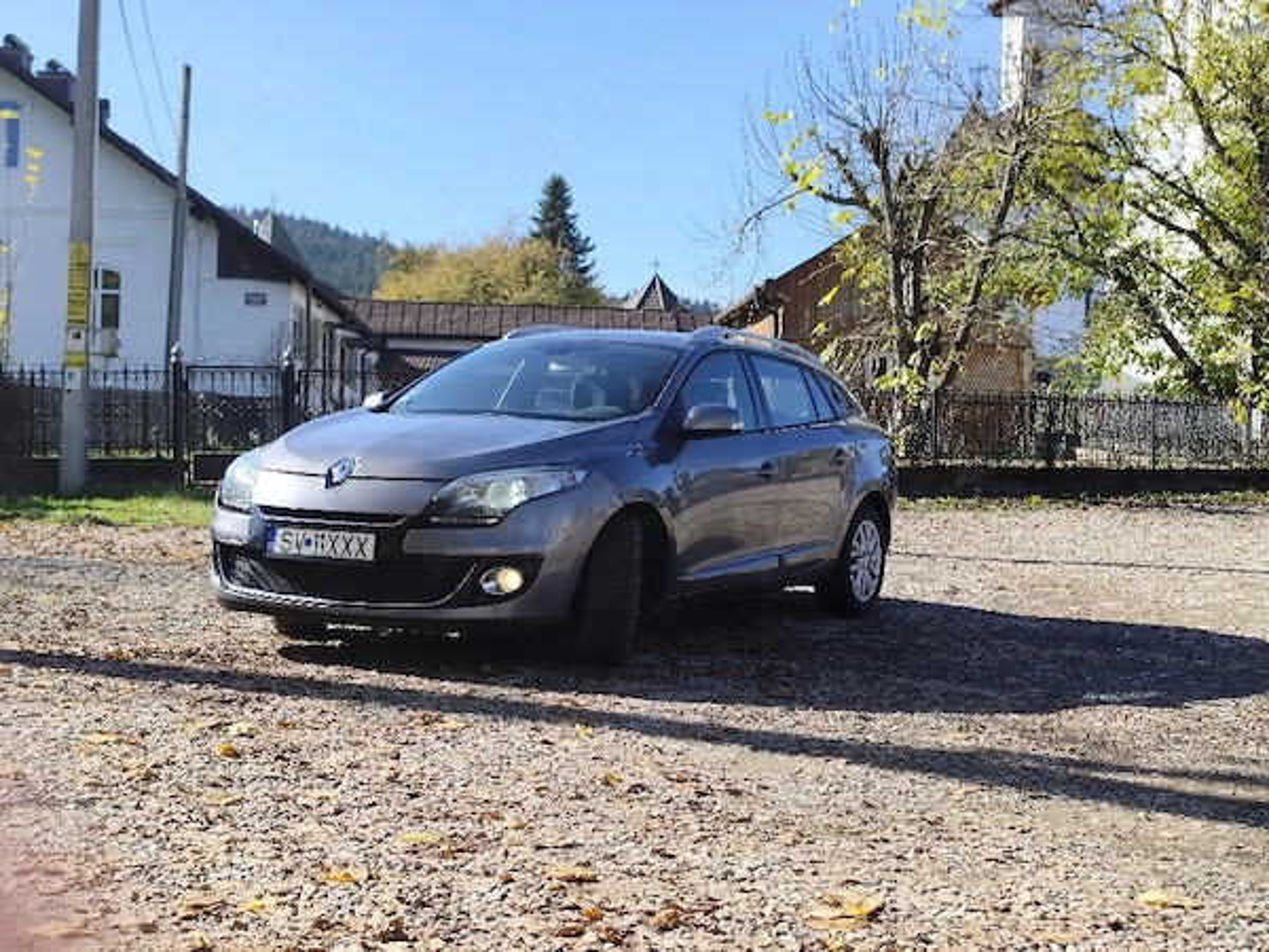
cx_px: 634
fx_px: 1686
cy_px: 476
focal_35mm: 46
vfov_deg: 31.5
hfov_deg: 41.2
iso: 50
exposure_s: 1/667
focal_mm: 6.14
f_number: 1.65
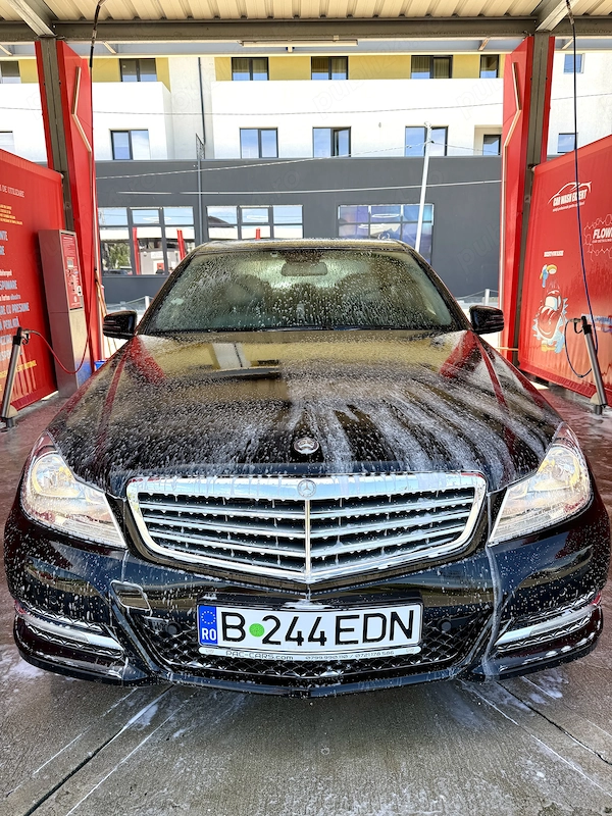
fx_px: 566
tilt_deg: -13.6
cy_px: 408
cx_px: 306
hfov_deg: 56.8
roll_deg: +0.7
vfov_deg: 71.6
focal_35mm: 24
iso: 80
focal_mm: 6.76
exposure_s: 1/742
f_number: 1.78
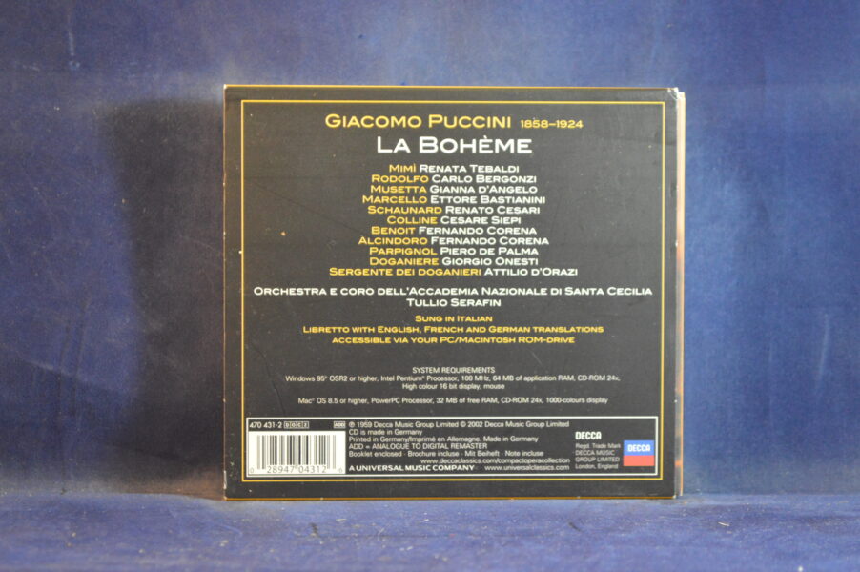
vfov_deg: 16.5
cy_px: 286
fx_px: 1969
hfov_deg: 24.6
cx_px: 430
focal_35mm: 82
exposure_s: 1/40
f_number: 5.6
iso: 3200
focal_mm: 55
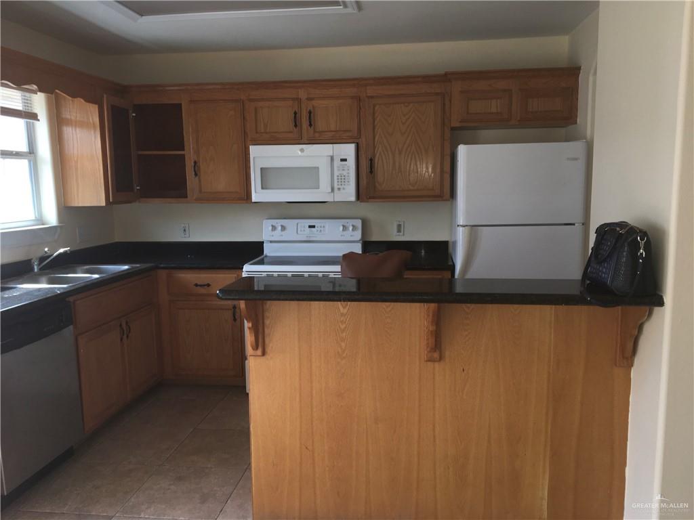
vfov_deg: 48.2
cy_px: 260
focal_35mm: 29
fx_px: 581
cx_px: 347
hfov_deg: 61.7
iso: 25
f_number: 2.2
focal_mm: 4.15
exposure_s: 1/39
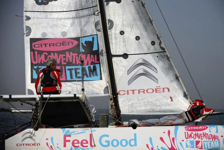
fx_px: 342
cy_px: 75
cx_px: 112
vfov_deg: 24.6
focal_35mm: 55
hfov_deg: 36.2
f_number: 11
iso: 100
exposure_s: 1/640
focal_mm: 55
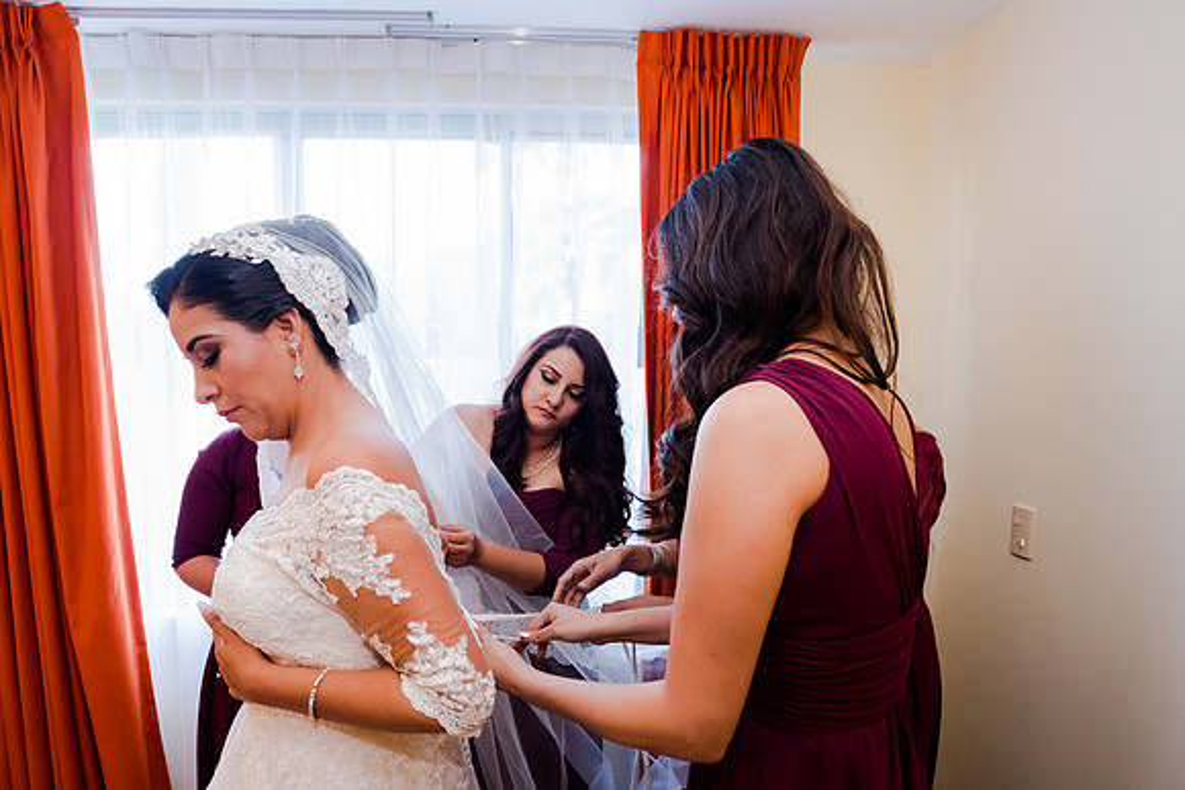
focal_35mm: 20
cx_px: 571
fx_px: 664
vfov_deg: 61.3
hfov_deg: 83.5
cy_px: 451
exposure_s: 1/80
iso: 1600
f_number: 4
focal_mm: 17
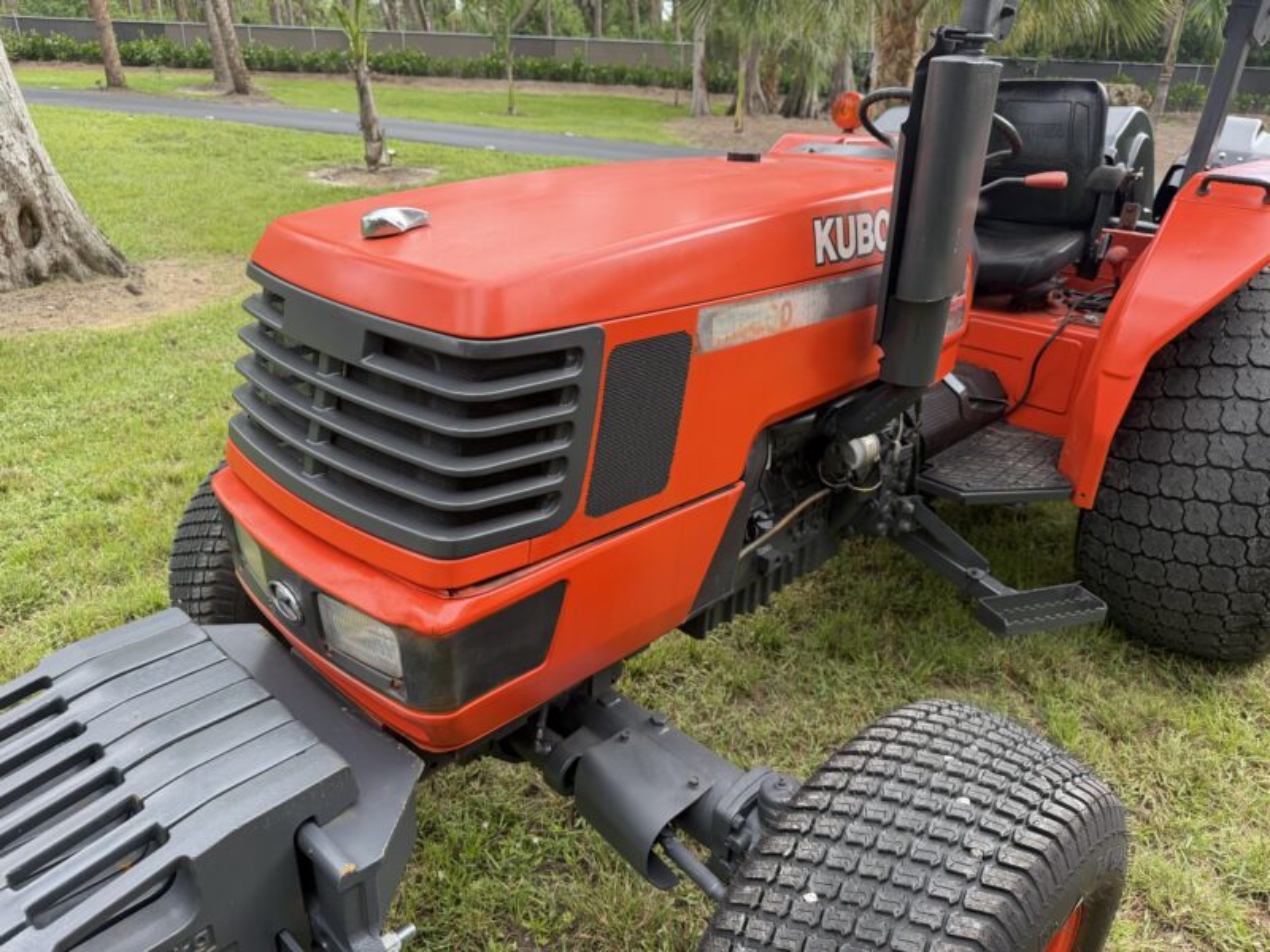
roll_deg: -2.8
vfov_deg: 56.8
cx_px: 635
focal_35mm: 24
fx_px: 881
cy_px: 476
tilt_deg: -24.4
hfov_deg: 71.6
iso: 100
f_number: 1.78
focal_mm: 6.76
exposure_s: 1/121
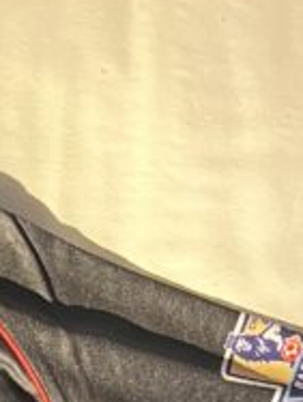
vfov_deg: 11.6
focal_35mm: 142
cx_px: -312
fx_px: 1652
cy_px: 933
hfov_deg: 9.7
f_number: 1.5
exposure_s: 1/60
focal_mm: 5.7
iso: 500
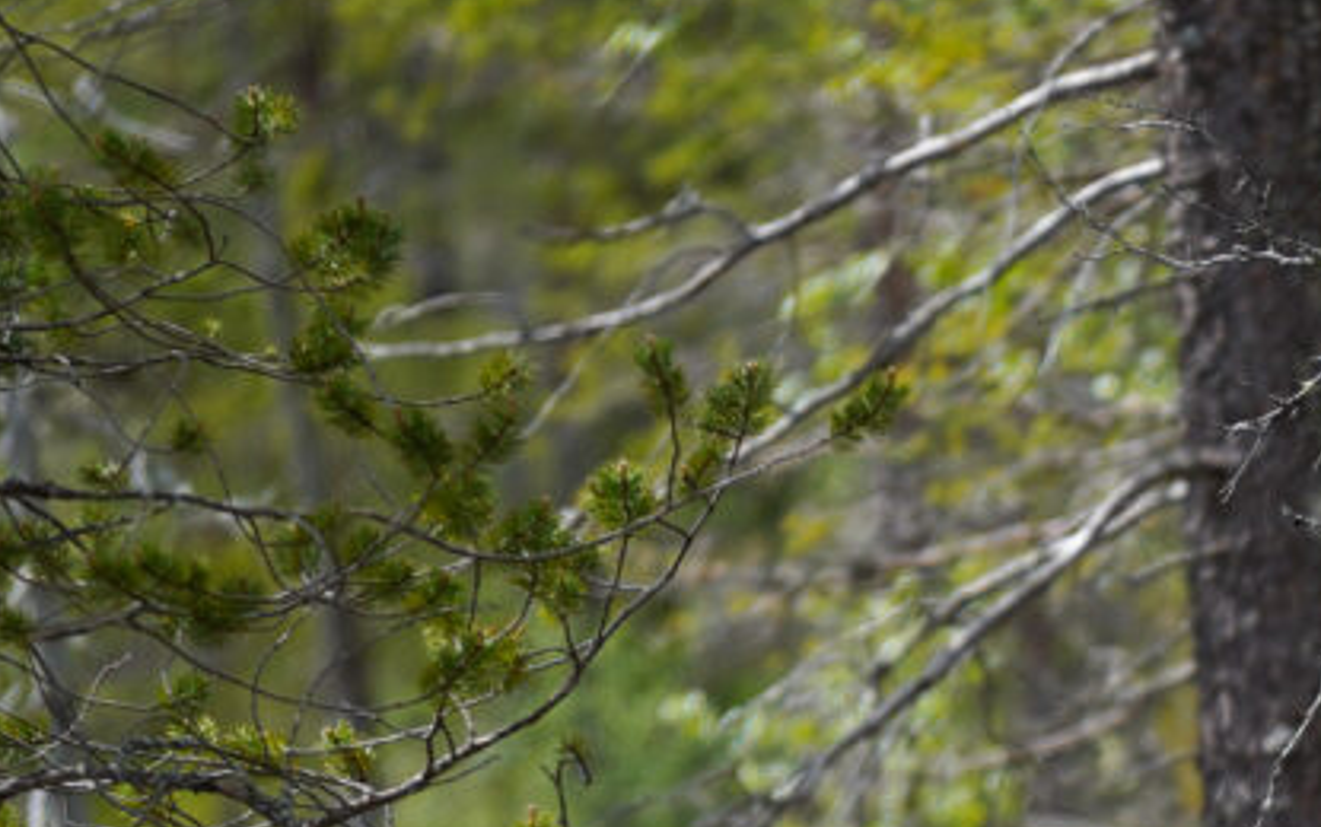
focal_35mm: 754
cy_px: 1380
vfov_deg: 1.7
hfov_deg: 2.8
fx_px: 27164
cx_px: 1700
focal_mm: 200
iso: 125
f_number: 4
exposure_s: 1/640
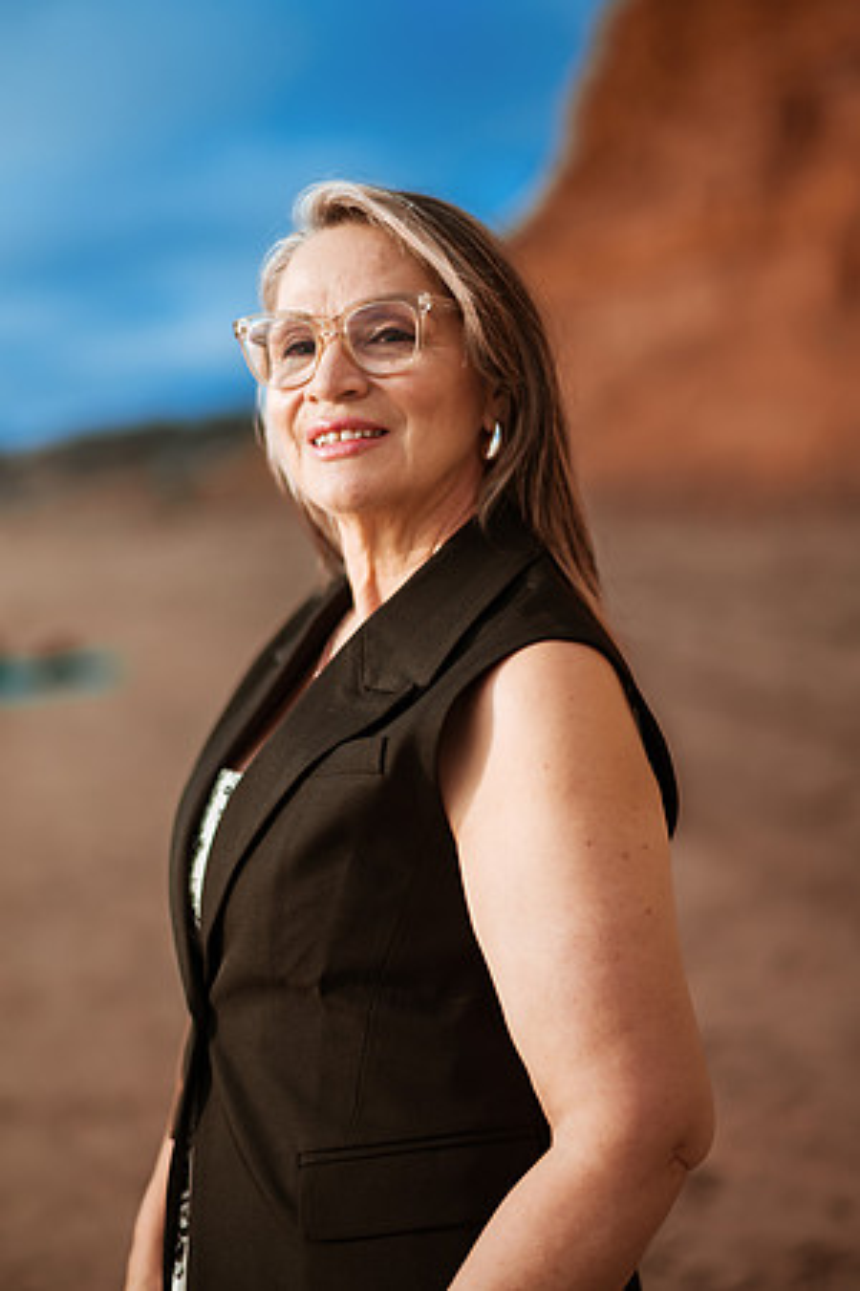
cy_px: 646
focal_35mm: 58
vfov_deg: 34.5
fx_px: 2078
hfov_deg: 23.4
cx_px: 430
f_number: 1.4
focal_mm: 58
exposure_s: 1/5000
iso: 100
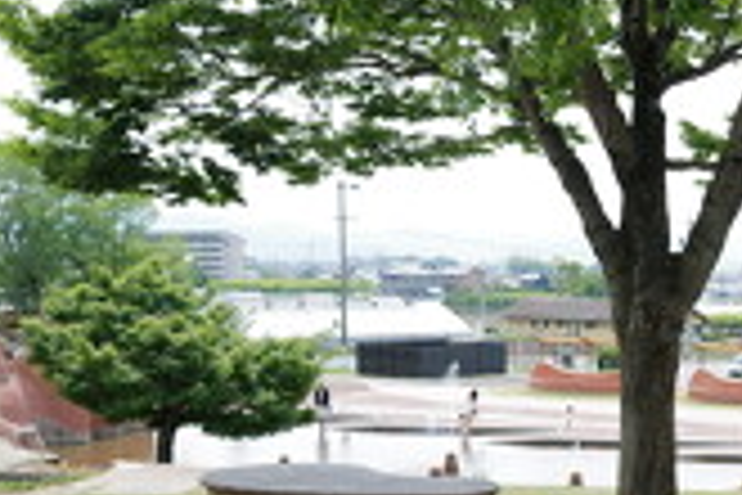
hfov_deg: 27.3
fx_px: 1401
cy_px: 398
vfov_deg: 19.8
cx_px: 800
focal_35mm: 68
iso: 100
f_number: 4.5
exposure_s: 1/250
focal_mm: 28
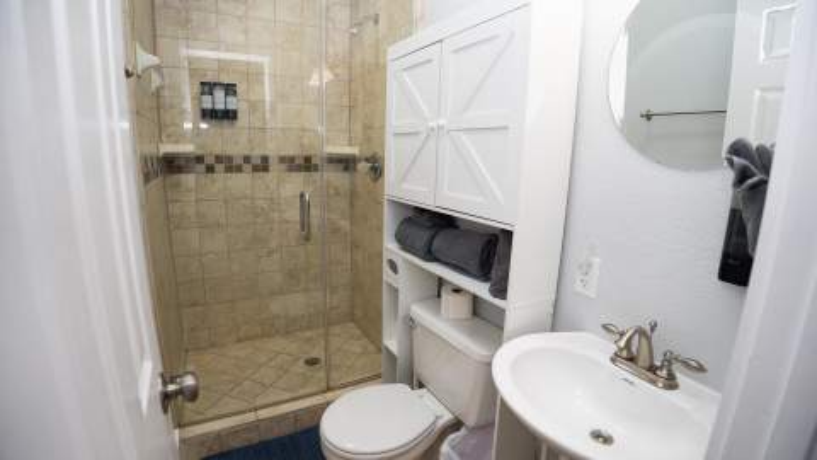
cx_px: 408
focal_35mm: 17
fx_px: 374
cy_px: 230
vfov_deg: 63.1
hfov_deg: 95.0
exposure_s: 1/160
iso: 160
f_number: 4
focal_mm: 16.5
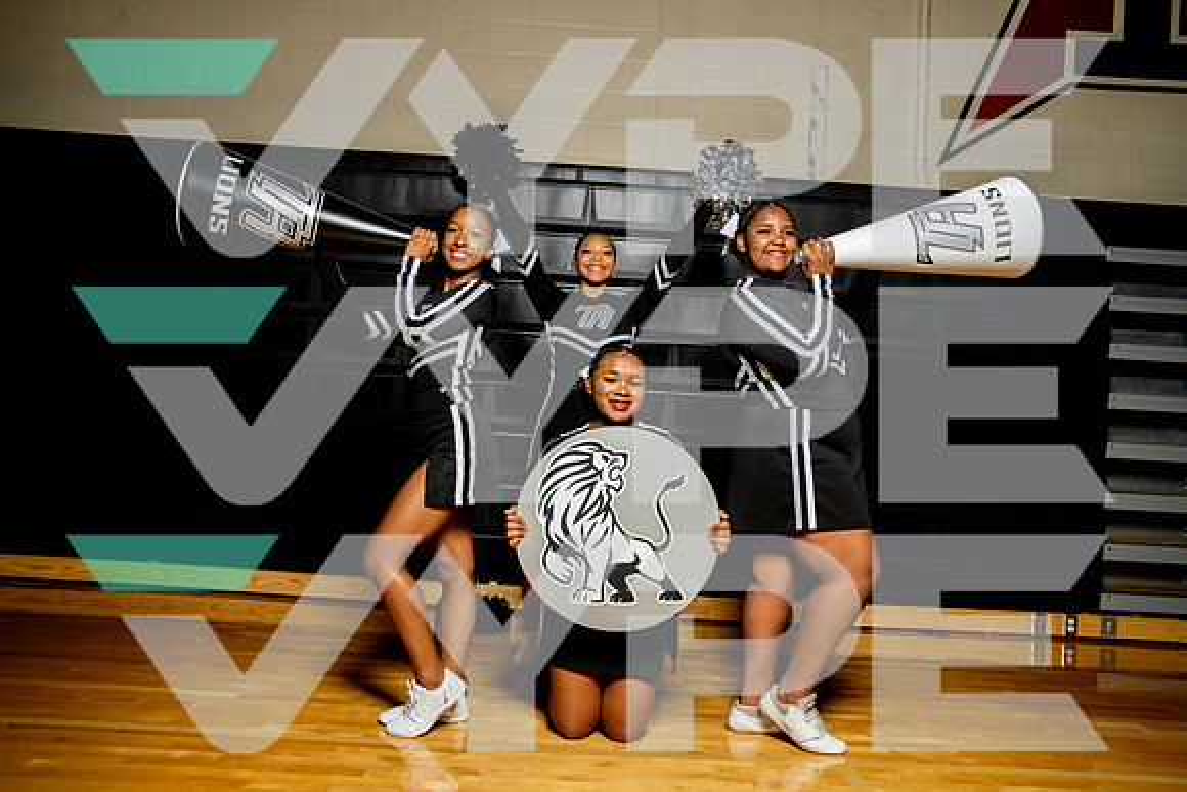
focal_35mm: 29
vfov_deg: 45.0
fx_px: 956
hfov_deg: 63.6
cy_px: 396
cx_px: 594
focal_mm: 29
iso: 200
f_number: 5.6
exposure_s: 1/250
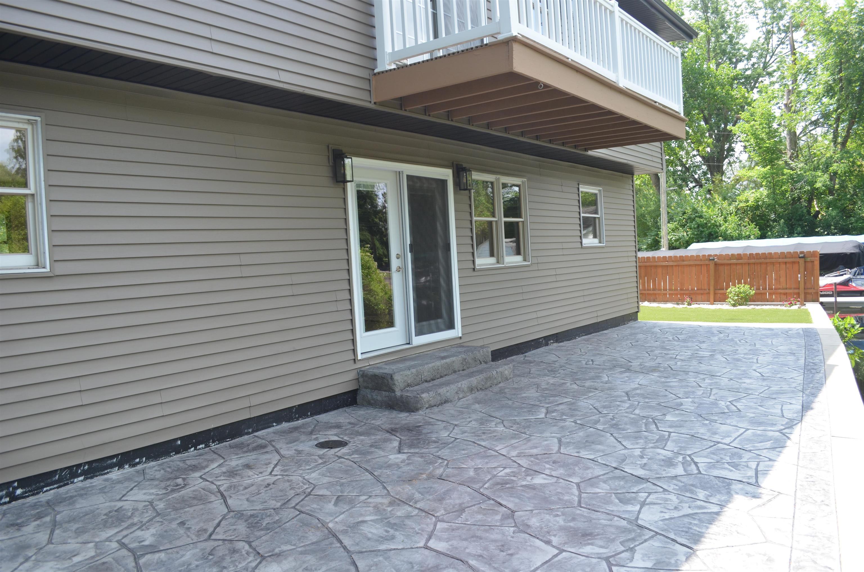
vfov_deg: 47.7
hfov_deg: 67.5
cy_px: 286
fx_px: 647
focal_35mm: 27
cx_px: 432
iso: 280
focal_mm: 18
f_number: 5.6
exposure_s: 1/250
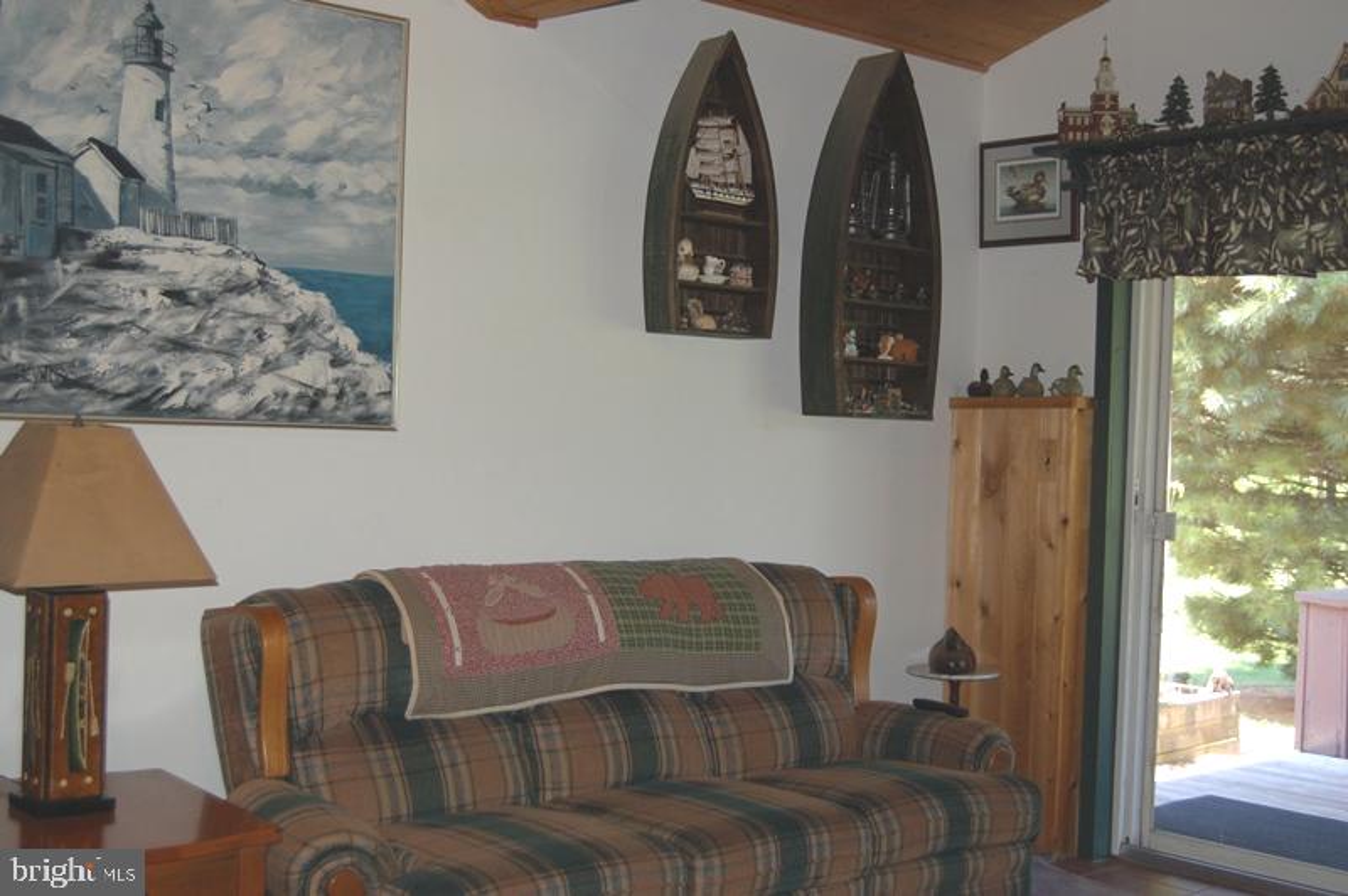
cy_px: 448
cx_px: 674
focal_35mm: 45
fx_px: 1684
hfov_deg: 43.6
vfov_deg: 29.8
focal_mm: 30
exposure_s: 1/60
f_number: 4.2
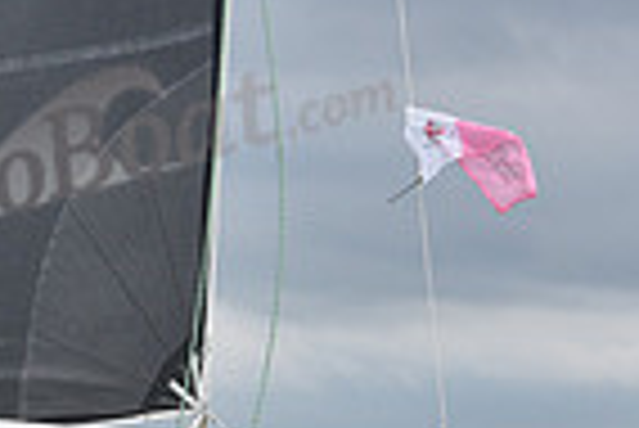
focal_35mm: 285
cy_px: 457
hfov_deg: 7.1
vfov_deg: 4.8
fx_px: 5064
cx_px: -468
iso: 400
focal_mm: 70
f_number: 6.3
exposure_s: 1/800
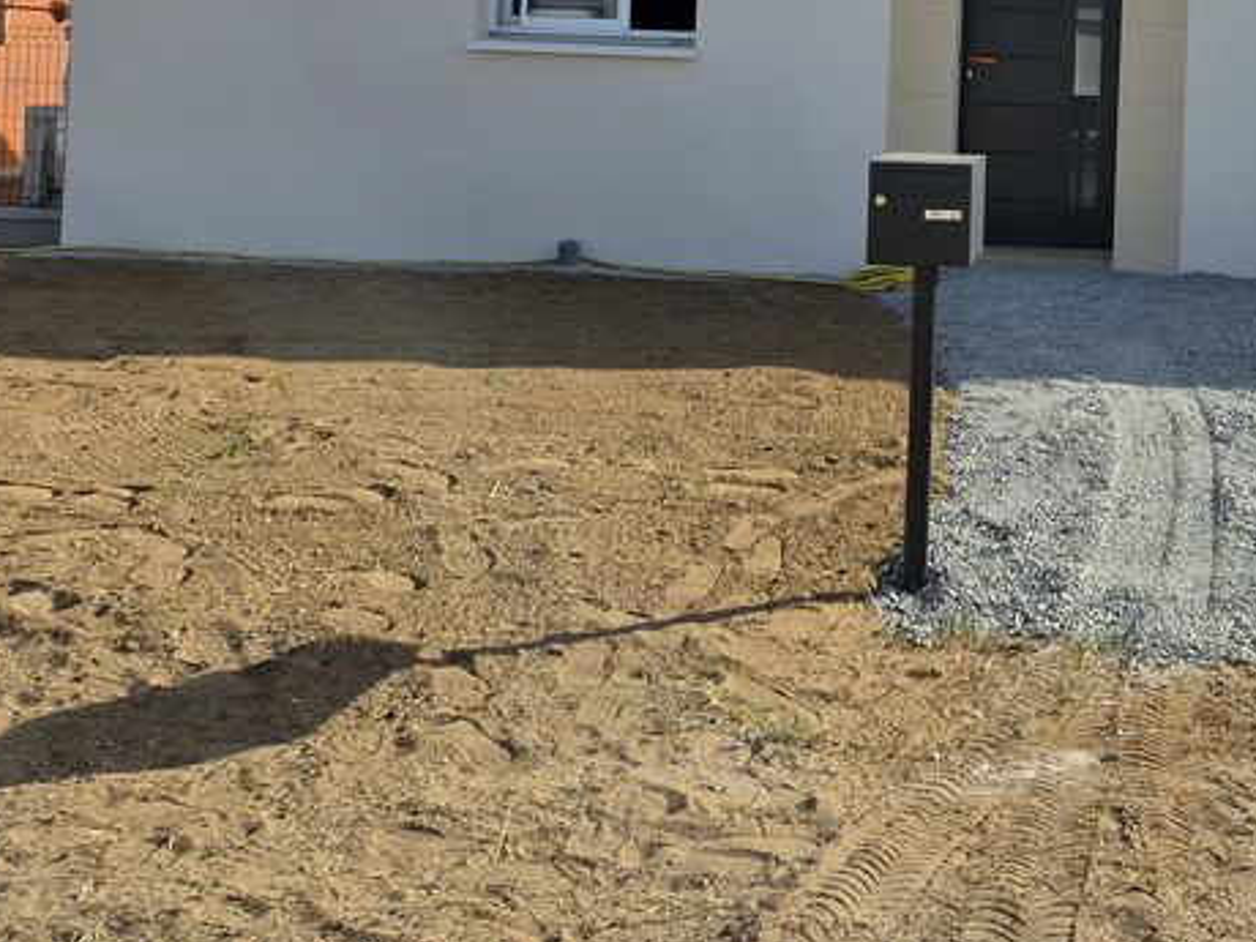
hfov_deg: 35.7
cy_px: 38
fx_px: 1814
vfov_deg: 27.7
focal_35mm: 50
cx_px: 1155
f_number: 1.8
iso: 50
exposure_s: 1/3488
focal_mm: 5.4
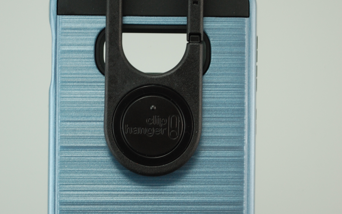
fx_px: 1090
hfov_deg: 17.8
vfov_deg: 11.2
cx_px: 170
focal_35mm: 117
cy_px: 132
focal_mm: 48
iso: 400
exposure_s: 1/30
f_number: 5.6
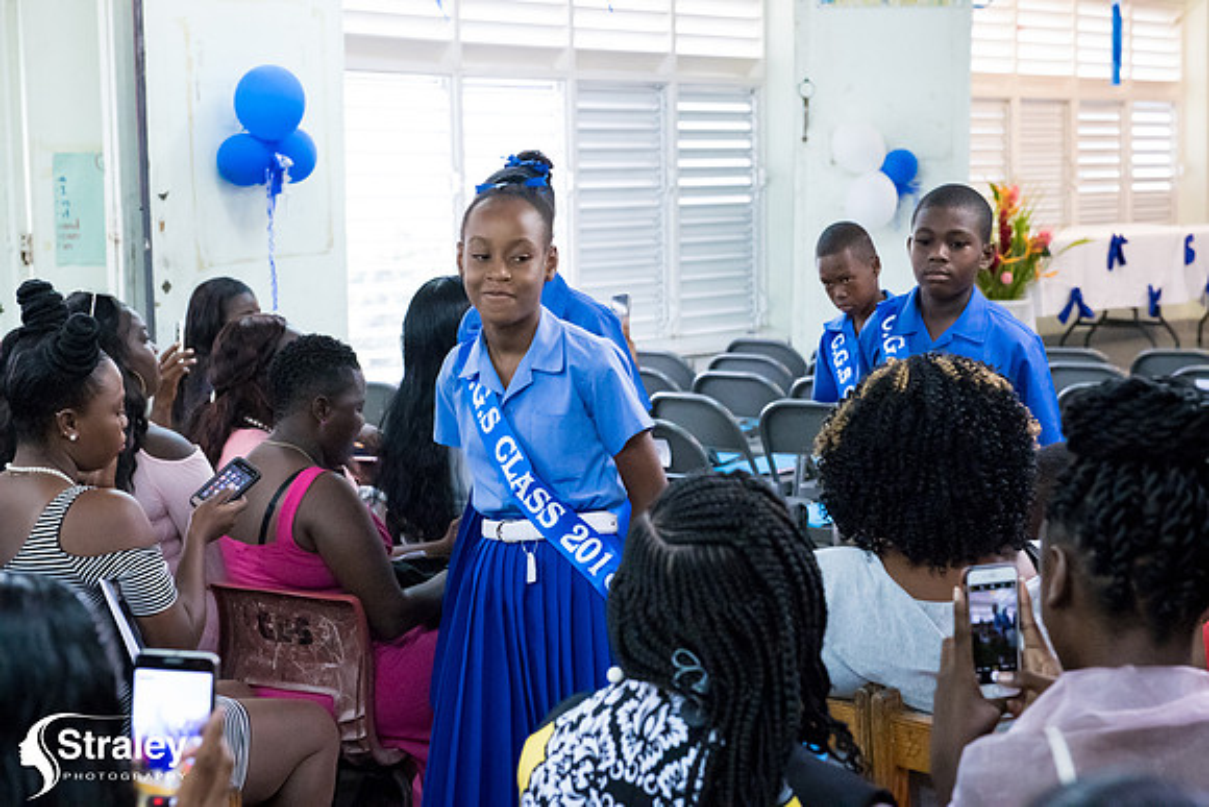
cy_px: 404
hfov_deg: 28.8
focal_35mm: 70
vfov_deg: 19.5
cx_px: 604
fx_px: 2351
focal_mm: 70
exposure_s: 1/200
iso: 22800
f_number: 6.3
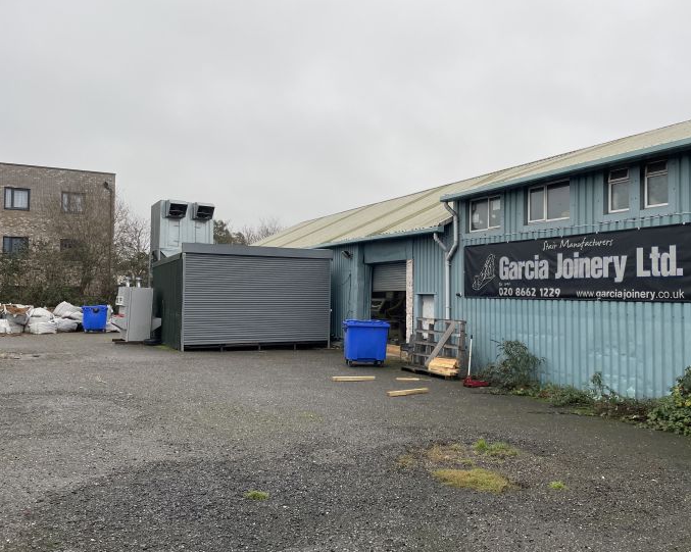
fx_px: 613
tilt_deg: +1.2
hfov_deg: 58.4
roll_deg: -0.2
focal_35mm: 30
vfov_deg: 48.5
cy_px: 271
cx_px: 406
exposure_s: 1/239
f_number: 1.6
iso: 32
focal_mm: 4.2
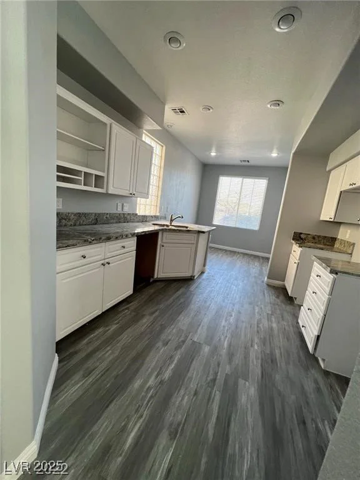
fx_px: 180
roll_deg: -6.8
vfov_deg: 106.2
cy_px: 240
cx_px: 180
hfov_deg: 89.9
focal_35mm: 13
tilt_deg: -10.3
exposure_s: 1/122
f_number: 1.8
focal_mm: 1.57
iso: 80
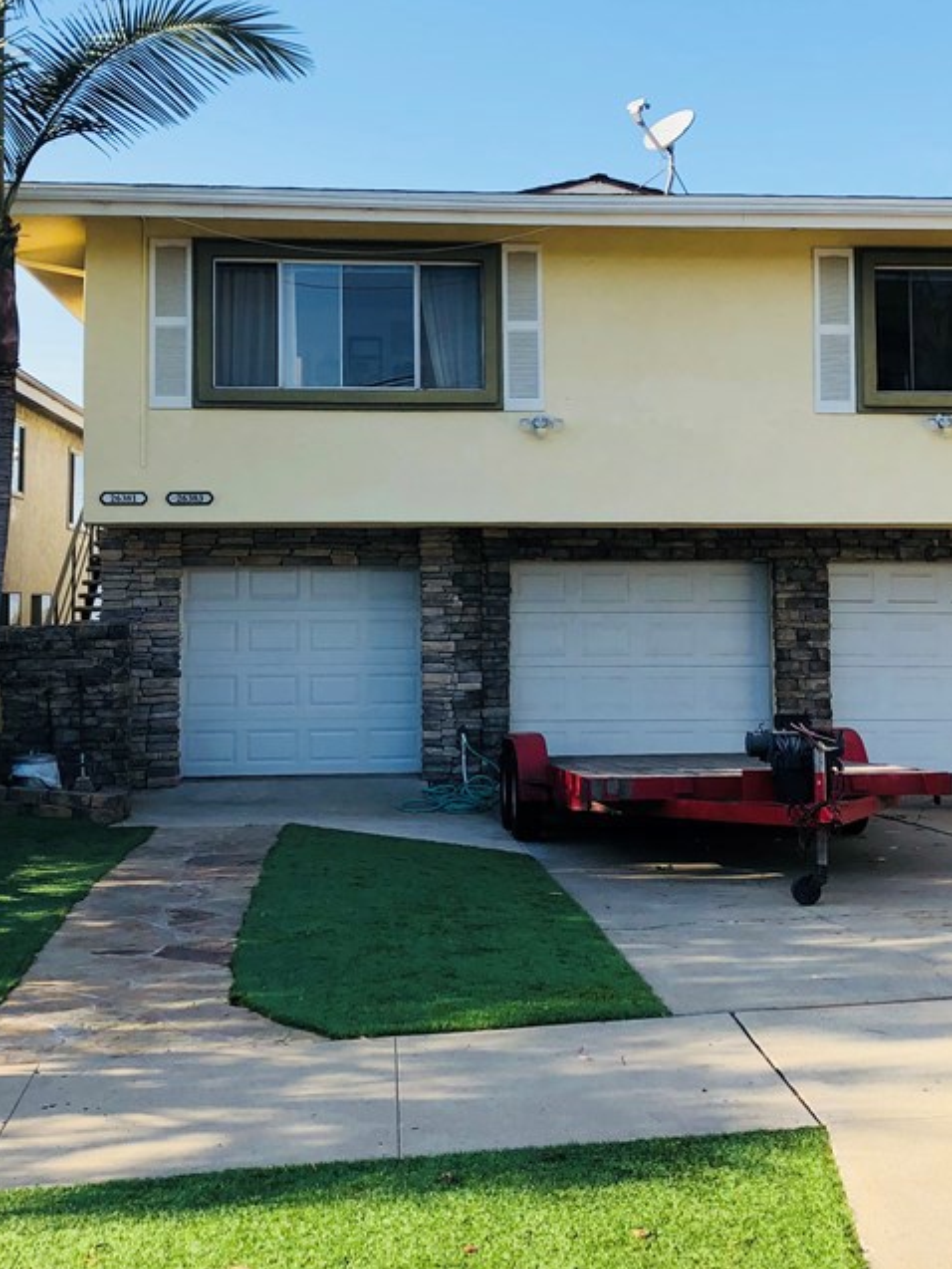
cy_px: 508
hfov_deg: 32.2
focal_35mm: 45
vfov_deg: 41.9
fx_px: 1650
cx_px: 486
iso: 20
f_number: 1.8
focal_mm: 3.99
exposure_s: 1/823
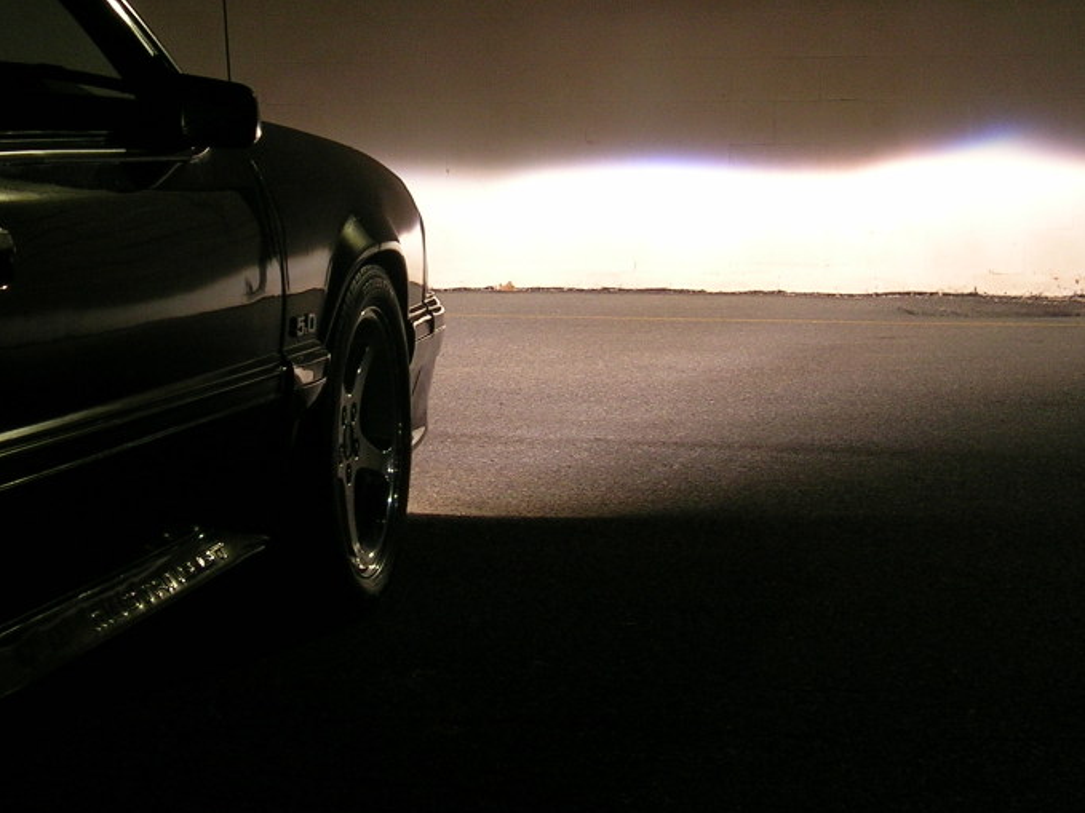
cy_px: 256
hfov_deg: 21.3
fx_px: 2883
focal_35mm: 92
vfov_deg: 16.0
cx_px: 382
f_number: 3.5
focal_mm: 9.3
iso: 73
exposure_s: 1/3.9
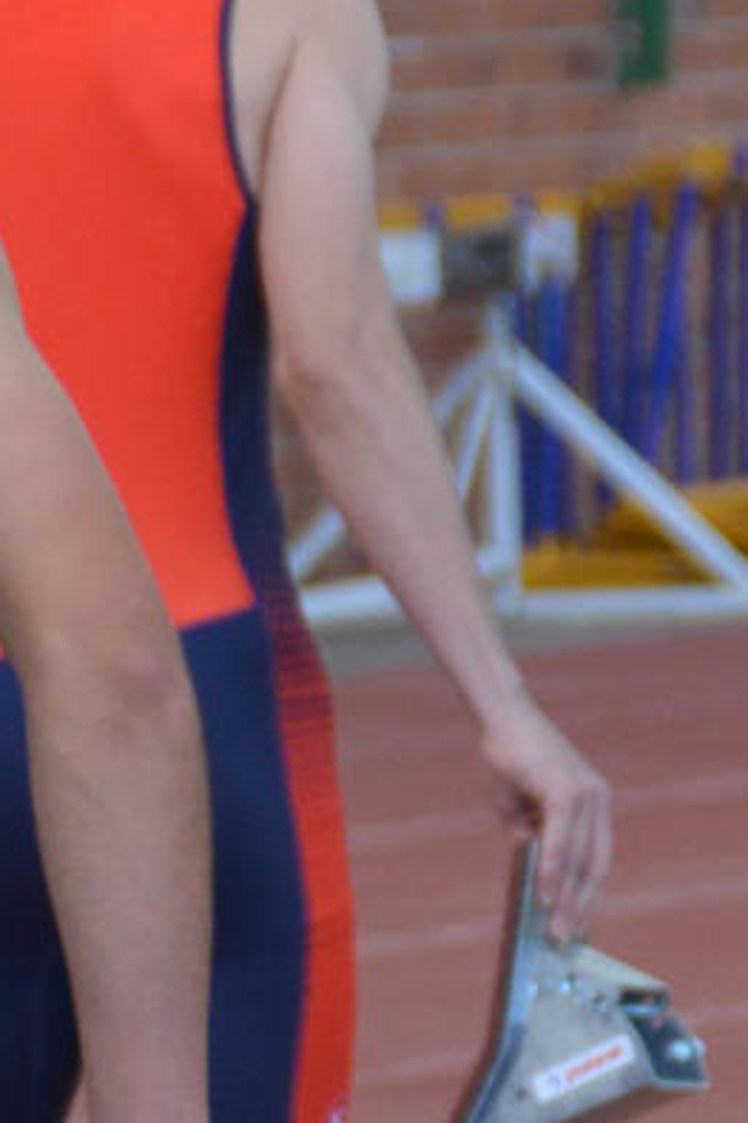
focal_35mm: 1166
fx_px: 36369
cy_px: 1376
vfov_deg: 1.8
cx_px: -661
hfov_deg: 1.2
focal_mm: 150
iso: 1000
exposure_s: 1/500
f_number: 6.3
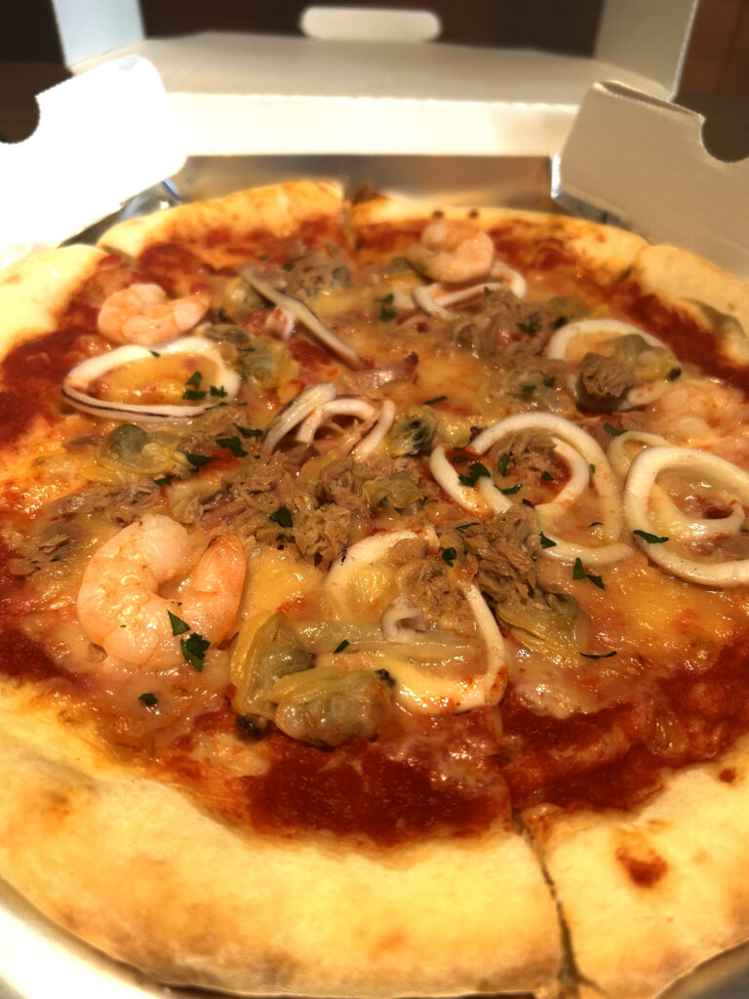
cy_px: 500
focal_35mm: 26
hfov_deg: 53.1
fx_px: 750
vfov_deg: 67.3
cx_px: 374
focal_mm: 5.7
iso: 100
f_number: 1.5
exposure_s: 1/121
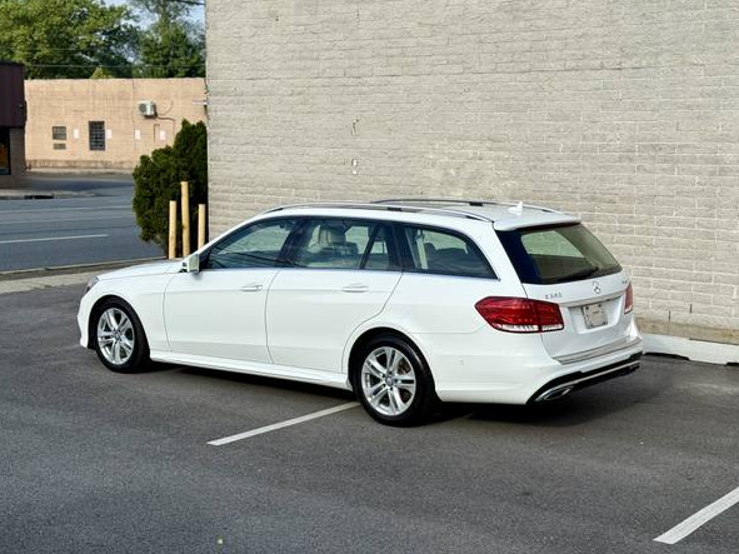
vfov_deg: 28.0
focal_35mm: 52
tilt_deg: -7.5
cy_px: 295
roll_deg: -1.5
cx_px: 393
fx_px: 1110
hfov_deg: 36.8
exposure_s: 1/4878
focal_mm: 6.76
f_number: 1.78
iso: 64
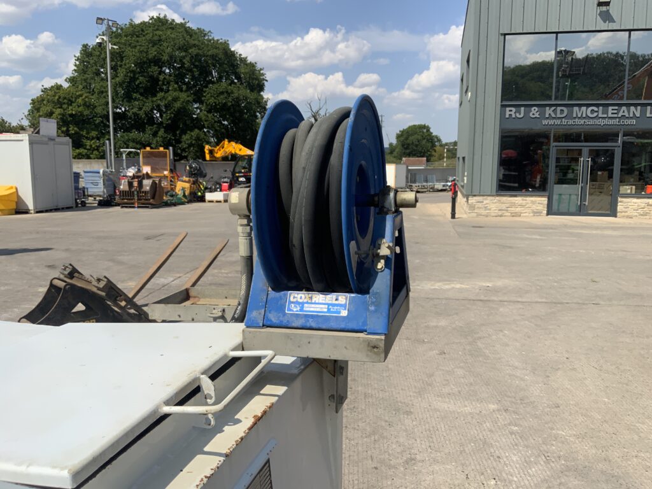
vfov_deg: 48.2
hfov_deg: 61.7
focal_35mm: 29
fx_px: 546
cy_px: 244
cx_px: 326
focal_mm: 3
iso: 16
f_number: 1.8
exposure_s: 1/3125
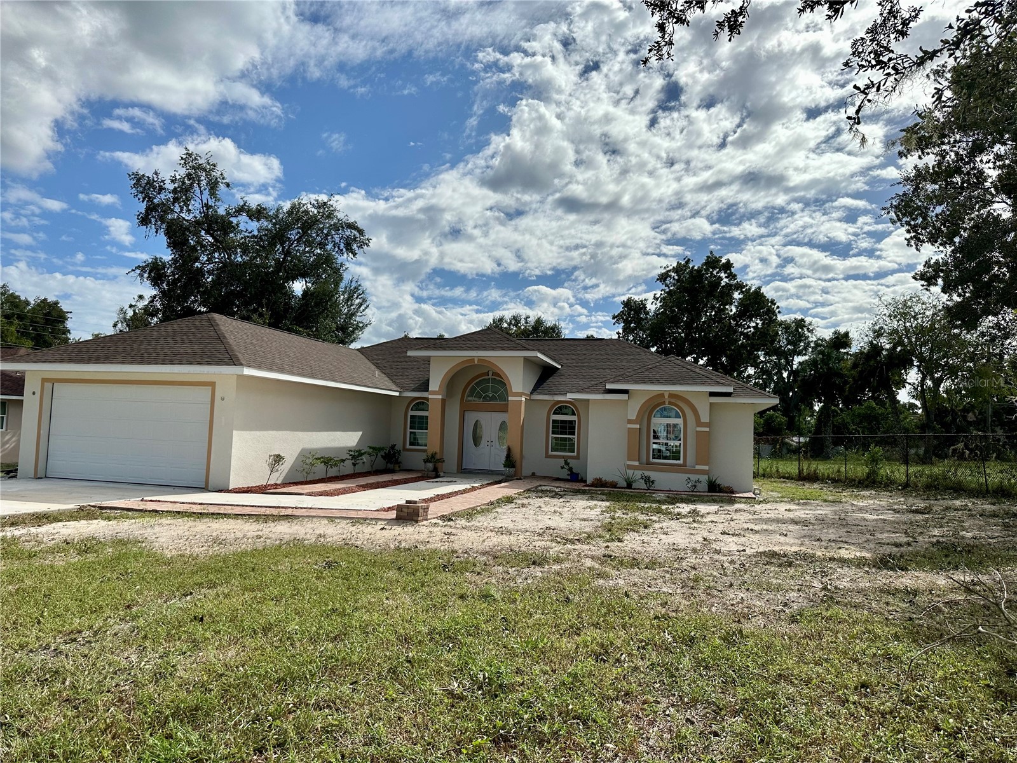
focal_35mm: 24
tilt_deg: +3.5
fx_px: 705
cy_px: 382
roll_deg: -2.0
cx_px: 508
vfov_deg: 56.8
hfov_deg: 71.6
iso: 80
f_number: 1.78
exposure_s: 1/13699
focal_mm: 6.86
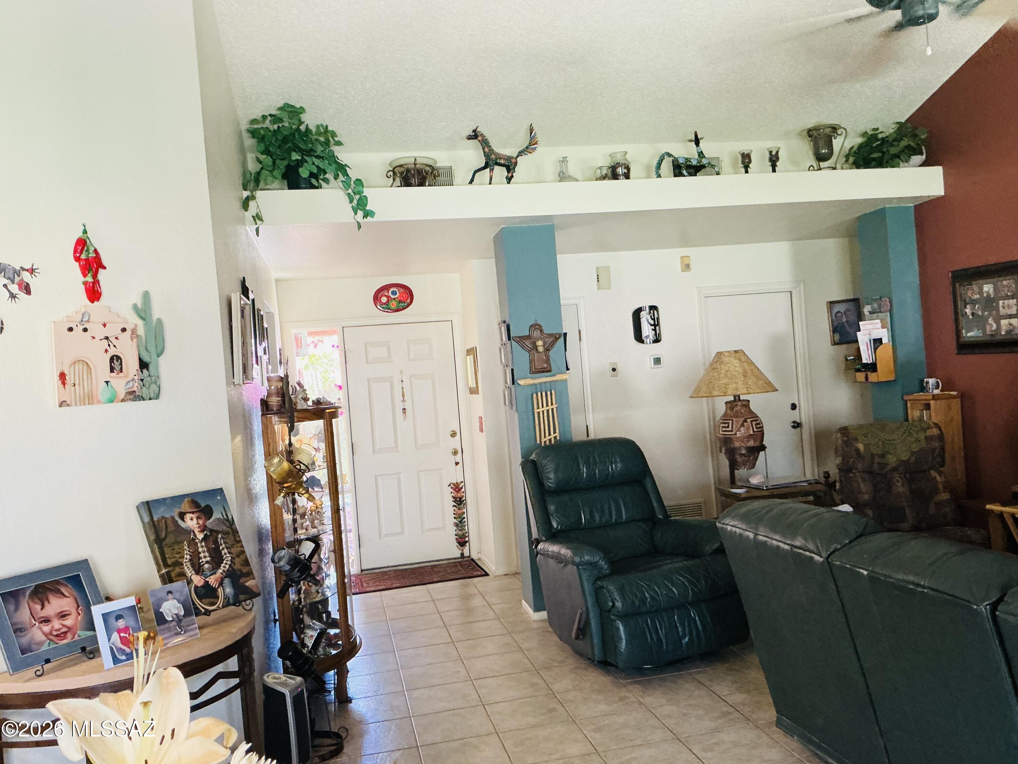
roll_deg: +5.0
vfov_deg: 48.2
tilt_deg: -0.3
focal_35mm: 29
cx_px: 509
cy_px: 382
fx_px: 853
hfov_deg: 61.7
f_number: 1.8
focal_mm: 3
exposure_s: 1/60
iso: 250
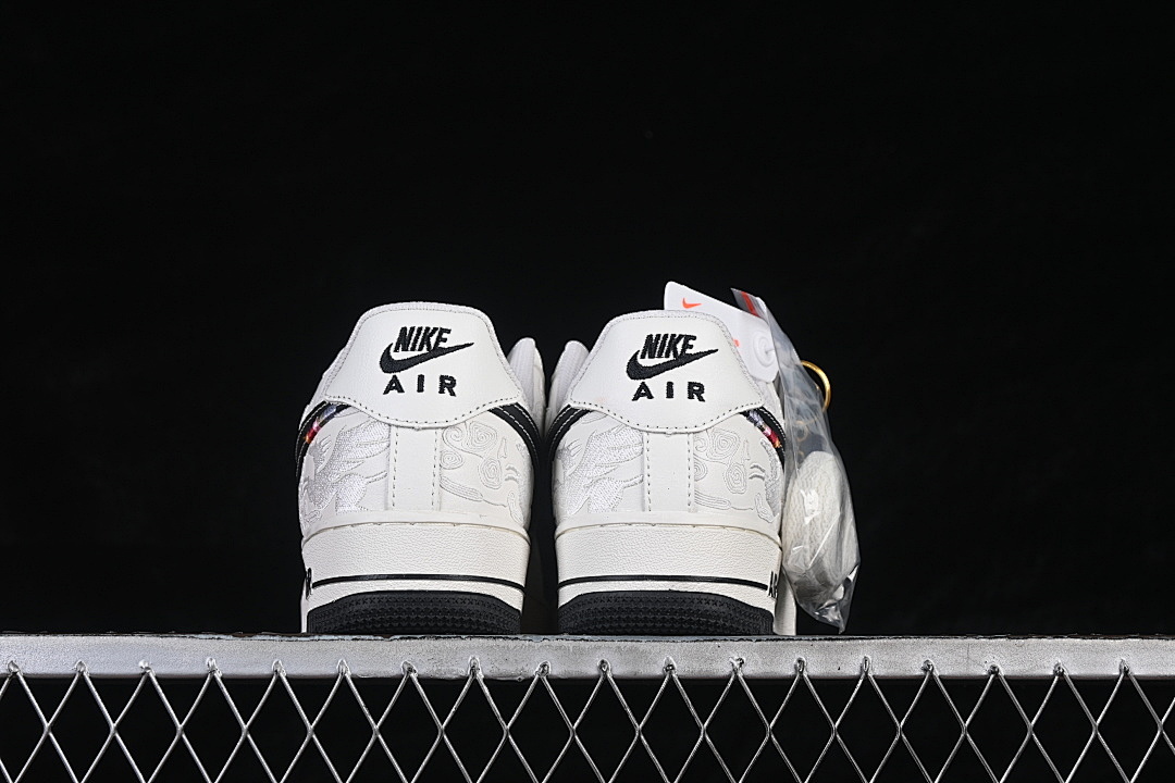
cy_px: 392
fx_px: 2448
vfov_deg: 18.2
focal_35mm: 75
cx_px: 588
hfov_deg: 27.0
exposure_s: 1/80
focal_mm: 50
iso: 160
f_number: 8
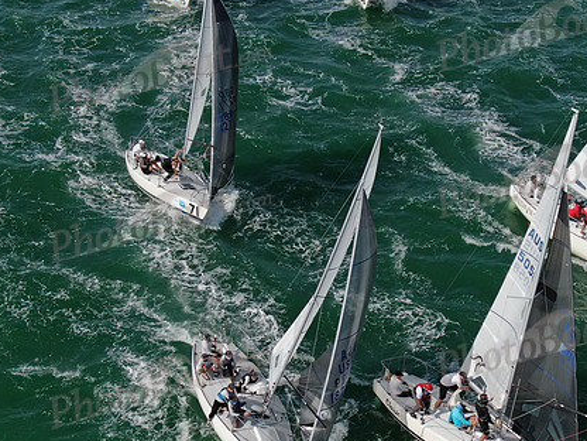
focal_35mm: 67
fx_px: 1136
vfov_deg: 21.9
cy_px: 282
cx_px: 356
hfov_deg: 28.9
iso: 100
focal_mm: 8.6
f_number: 3.8
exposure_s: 1/1600
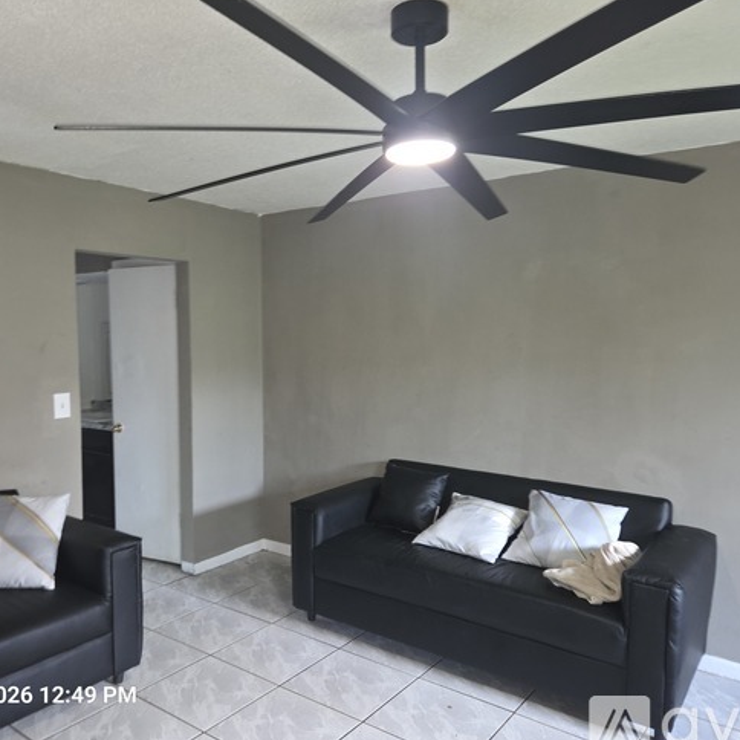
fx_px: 677
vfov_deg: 57.3
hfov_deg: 57.1
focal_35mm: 28
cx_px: 326
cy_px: 375
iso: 160
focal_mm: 5.4
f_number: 1.8
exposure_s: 1/12
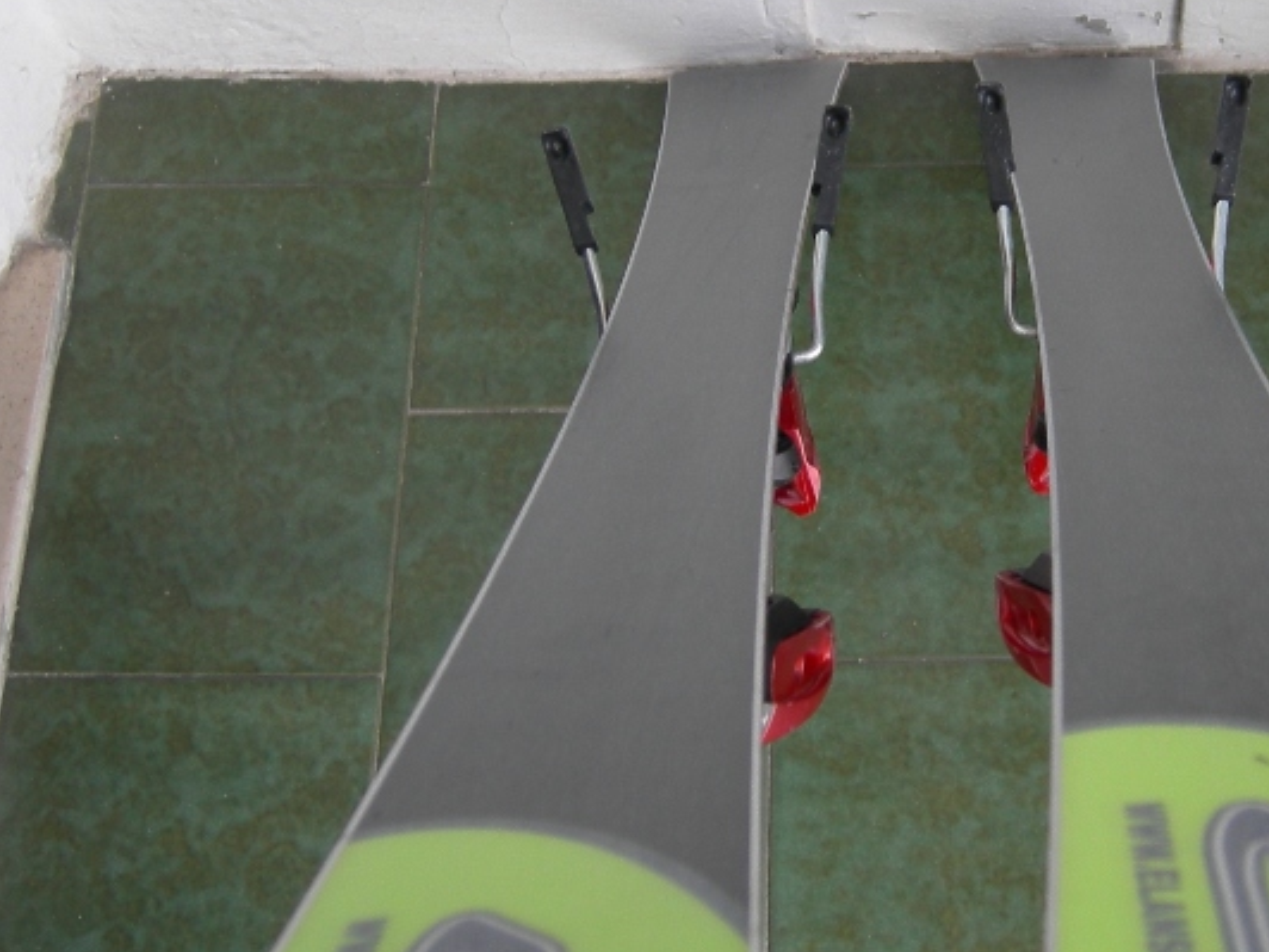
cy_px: 203
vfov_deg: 19.5
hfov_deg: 25.8
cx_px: 881
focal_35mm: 75
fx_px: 2749
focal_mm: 9.1
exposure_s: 1/38.1
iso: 64
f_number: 2.9
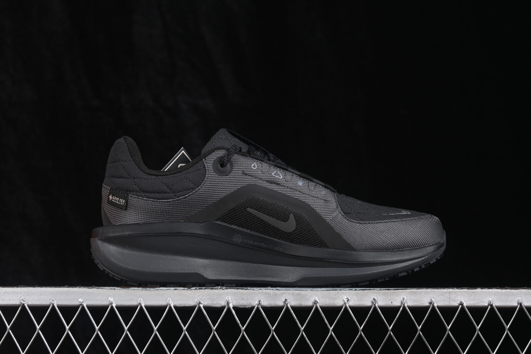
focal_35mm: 75
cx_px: 266
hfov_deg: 27.0
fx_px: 1106
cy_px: 177
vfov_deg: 18.2
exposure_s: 1/60
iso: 160
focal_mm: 50
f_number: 6.3
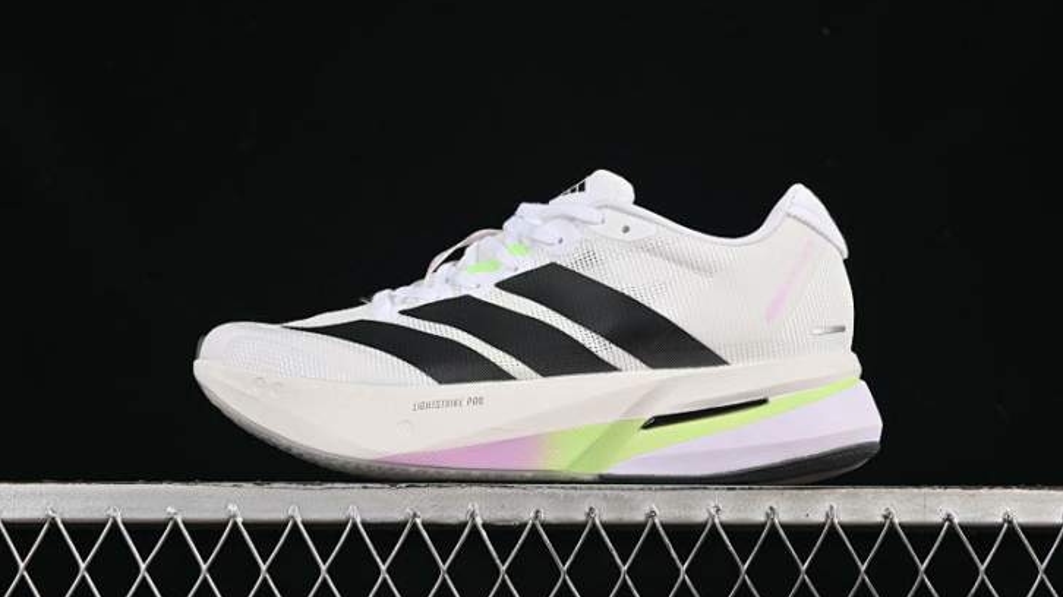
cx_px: 533
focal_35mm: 79
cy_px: 265
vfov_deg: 15.3
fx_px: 2226
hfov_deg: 26.9
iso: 160
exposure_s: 1/80
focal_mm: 50
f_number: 8
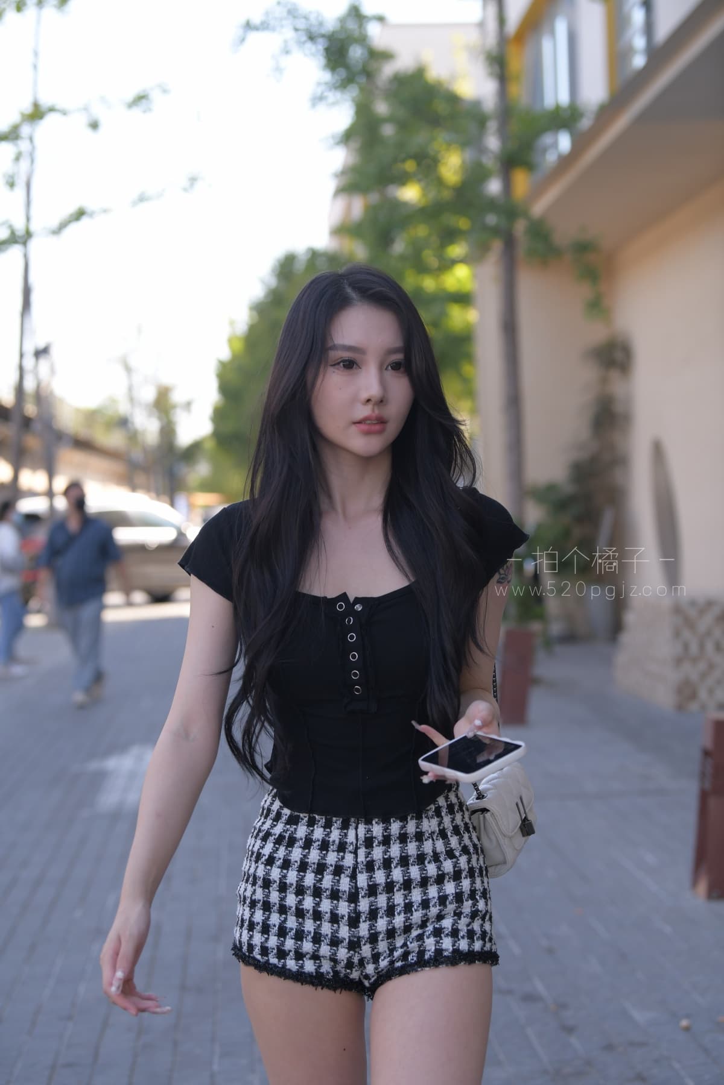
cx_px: 362
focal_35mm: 70
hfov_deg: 19.5
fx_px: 2112
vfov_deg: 28.8
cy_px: 542
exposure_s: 1/640
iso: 500
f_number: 4
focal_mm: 70
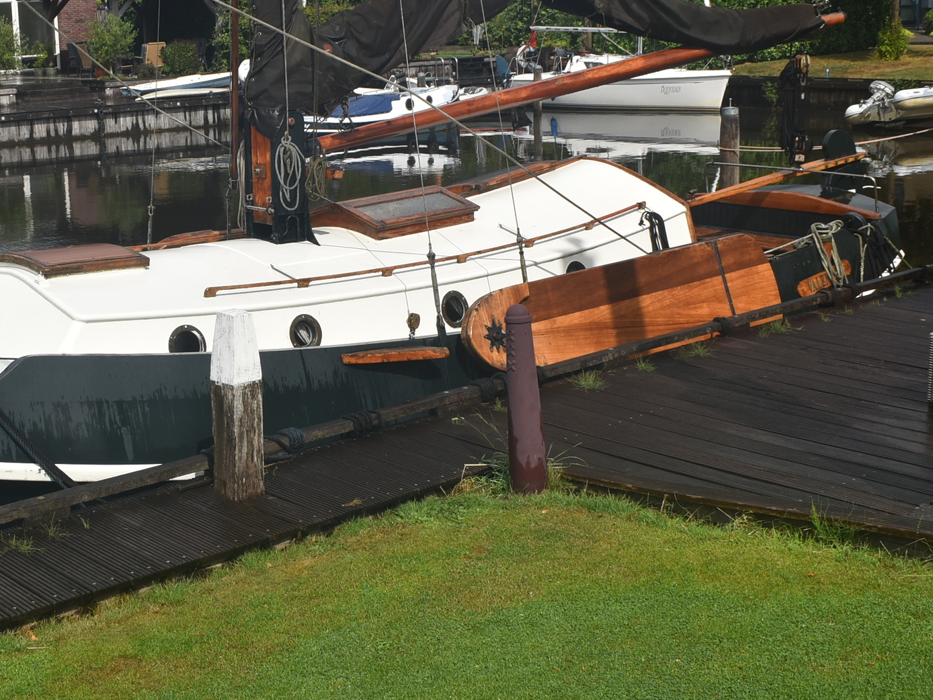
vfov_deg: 27.9
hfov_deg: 36.1
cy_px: 250
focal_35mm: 52
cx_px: 257
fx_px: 1402
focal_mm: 20
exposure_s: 1/400
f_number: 10
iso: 200
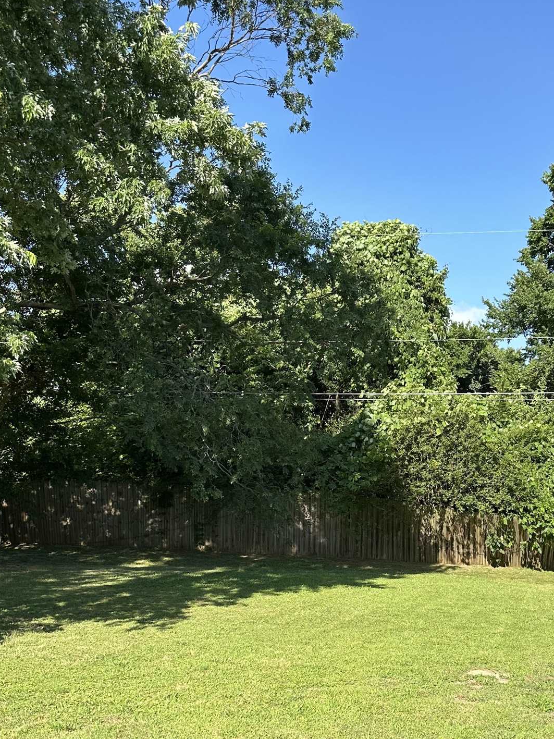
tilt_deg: -2.0
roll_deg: -0.6
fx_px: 832
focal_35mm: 39
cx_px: 371
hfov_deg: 36.4
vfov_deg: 46.8
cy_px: 512
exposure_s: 1/2203
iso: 80
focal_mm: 6.86
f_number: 1.78
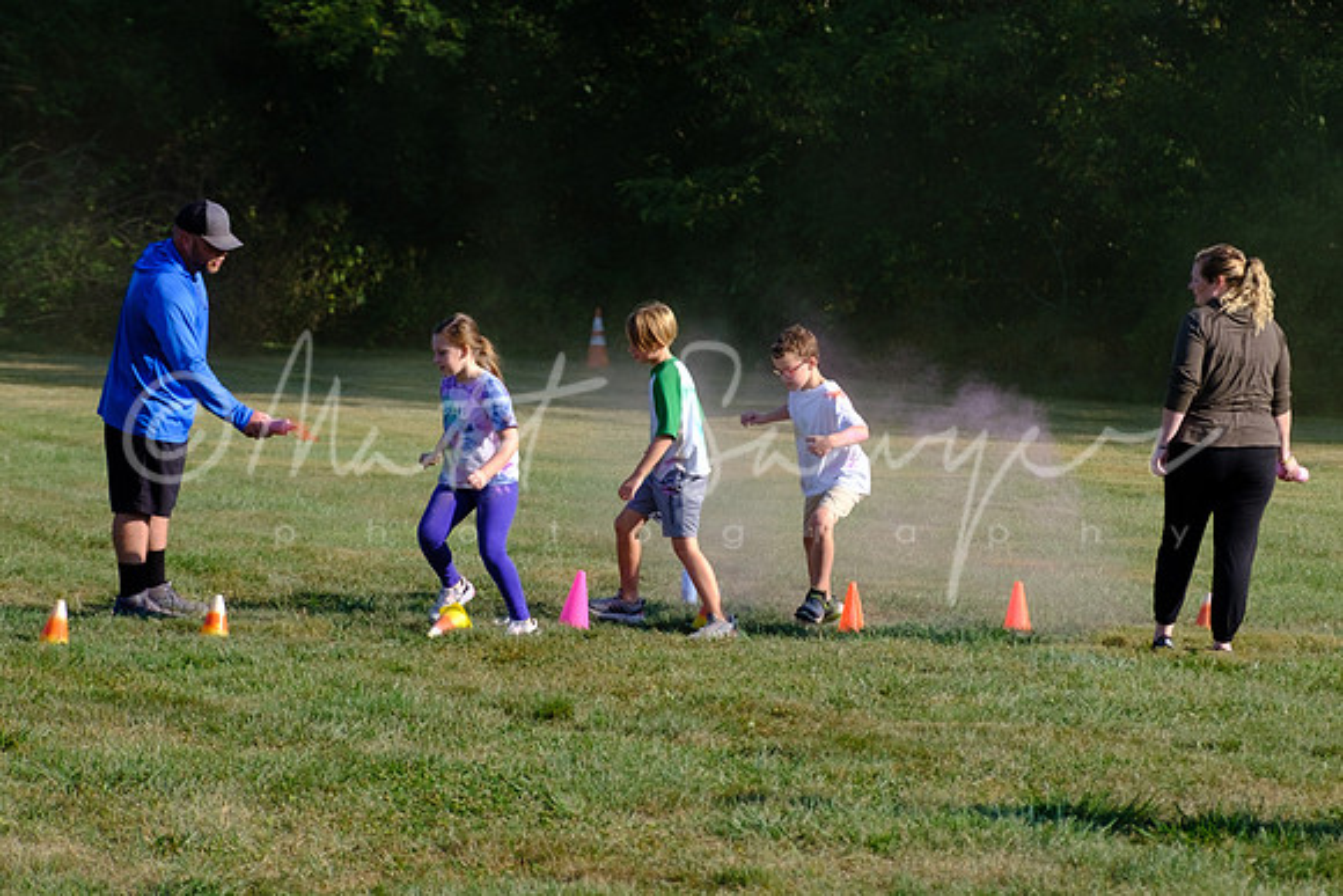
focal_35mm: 153
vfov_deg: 9.0
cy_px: 410
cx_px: 761
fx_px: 5696
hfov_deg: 13.4
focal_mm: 55
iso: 200
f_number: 2.8
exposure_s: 1/2000
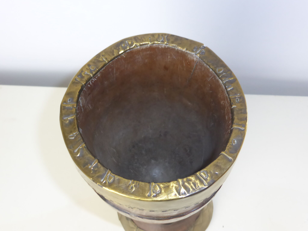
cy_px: 116
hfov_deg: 42.9
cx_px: 154
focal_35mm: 44
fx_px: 391
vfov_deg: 32.9
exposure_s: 1/60
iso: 400
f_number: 4.1
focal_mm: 7.9
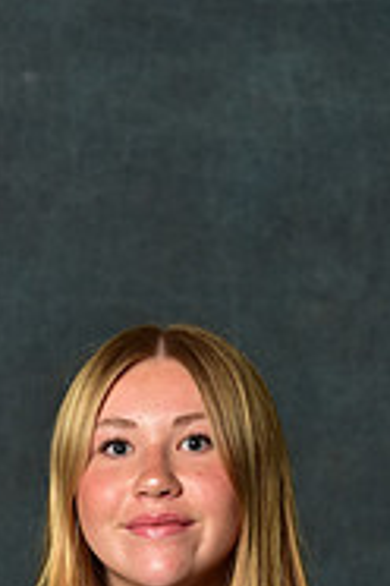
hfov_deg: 4.3
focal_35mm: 318
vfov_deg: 6.4
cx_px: -46
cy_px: 885
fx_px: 5167
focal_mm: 102
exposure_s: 1/200
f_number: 4.5
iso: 200
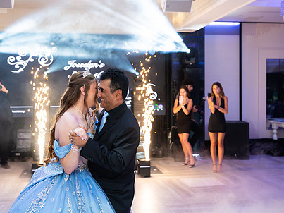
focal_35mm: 48
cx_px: 131
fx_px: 394
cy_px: 96
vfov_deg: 30.2
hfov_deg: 39.6
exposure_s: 1/200
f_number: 3.2
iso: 1250
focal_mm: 33
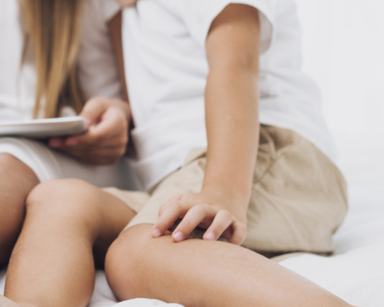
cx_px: 17
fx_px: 1261
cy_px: 143
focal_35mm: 111
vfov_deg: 13.9
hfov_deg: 17.0
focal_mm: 50
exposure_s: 1/200
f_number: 4
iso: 160
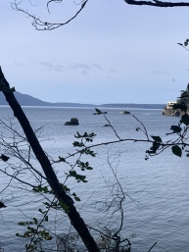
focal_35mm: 74
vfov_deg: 26.3
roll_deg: -1.0
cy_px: 127
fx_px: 538
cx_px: 93
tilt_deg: -1.2
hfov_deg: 19.9
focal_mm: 6
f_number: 2.4
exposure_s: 1/1410
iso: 16
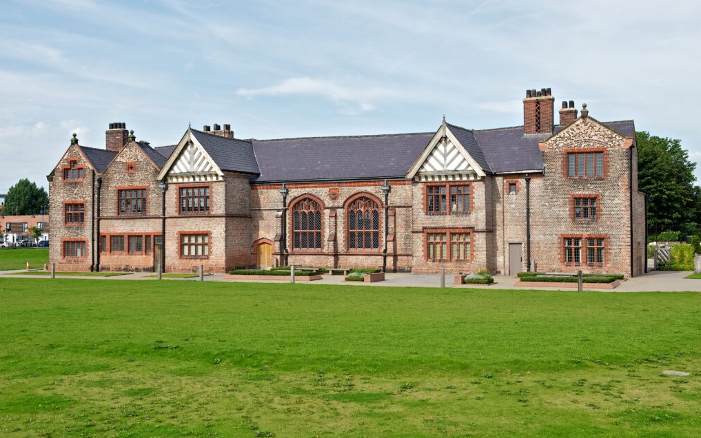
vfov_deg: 31.3
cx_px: 349
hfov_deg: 48.2
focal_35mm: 41
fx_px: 783
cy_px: 208
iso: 200
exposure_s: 1/350
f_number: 8
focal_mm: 40
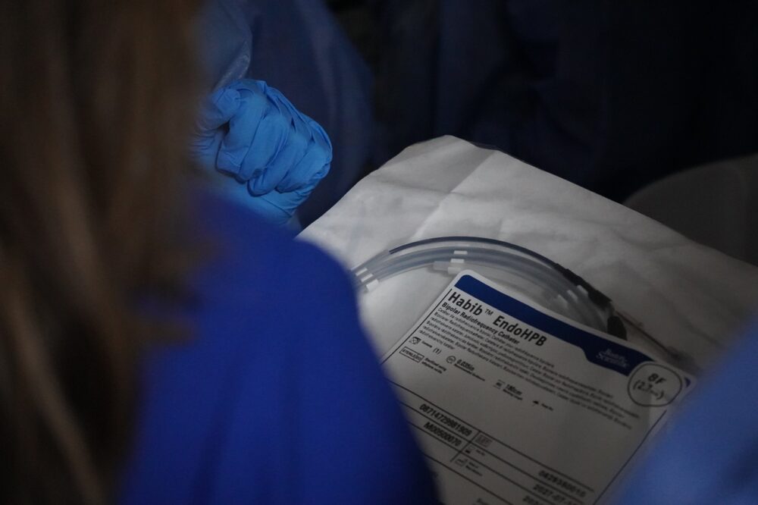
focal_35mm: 70
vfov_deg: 19.4
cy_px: 252
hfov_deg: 28.9
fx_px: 1473
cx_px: 379
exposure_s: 1/160
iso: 12800
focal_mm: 70
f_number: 5.6
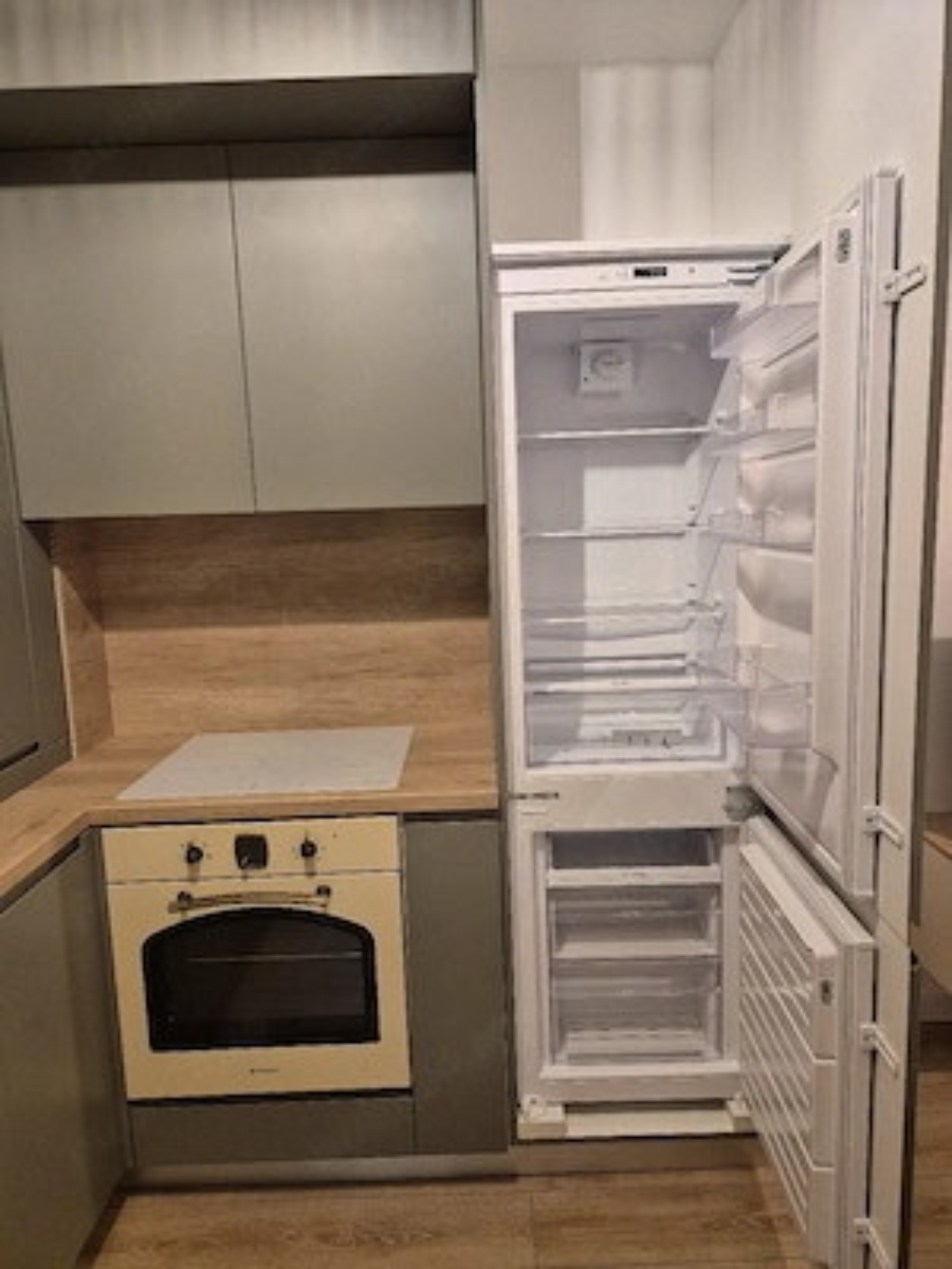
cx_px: 476
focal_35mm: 23
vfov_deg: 73.9
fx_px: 843
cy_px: 634
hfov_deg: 58.9
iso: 500
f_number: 1.8
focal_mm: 5.4
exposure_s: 1/100
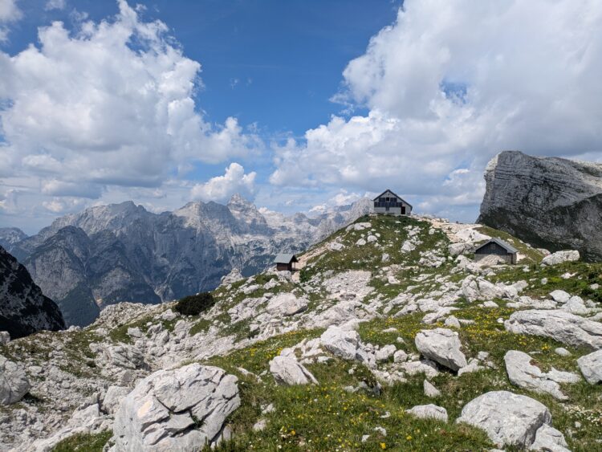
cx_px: 301
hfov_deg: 69.4
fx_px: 435
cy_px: 226
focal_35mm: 25
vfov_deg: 54.9
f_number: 1.89
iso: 51
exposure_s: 1/3559
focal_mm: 5.43
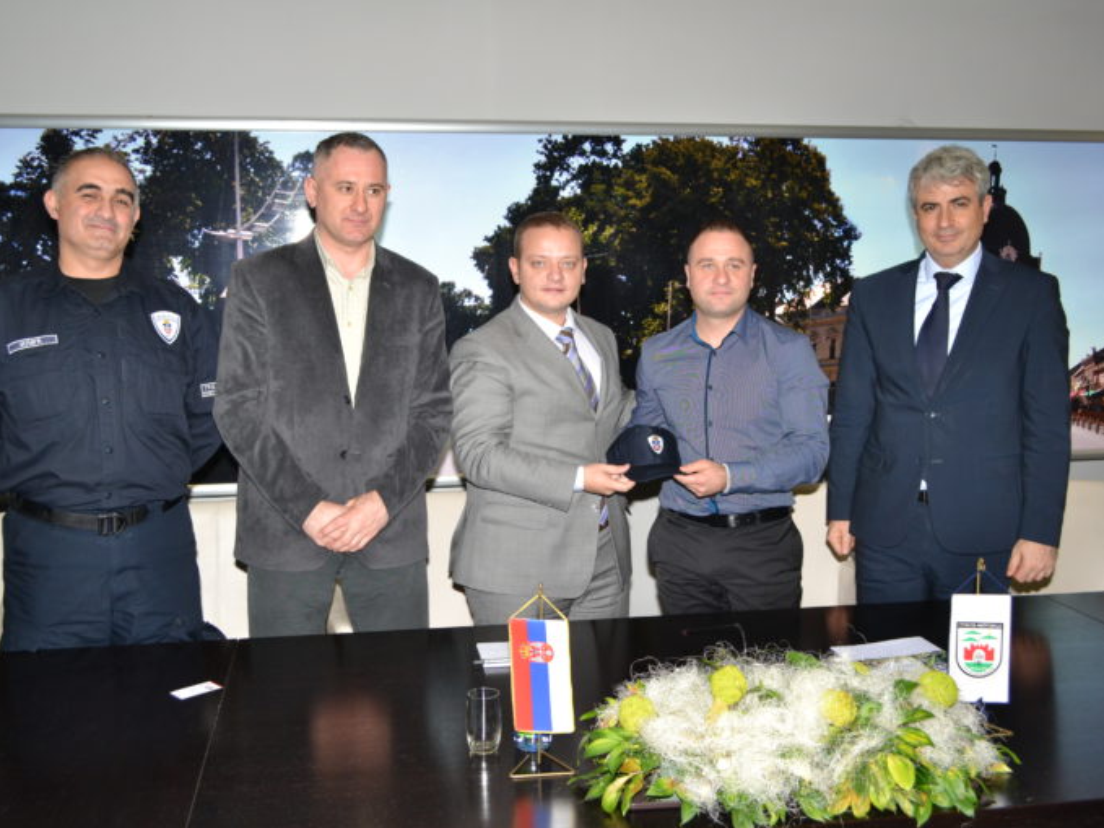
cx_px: 519
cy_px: 416
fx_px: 1148
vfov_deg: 39.6
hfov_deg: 51.3
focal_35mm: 36
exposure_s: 1/125
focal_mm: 22
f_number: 5.6
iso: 400
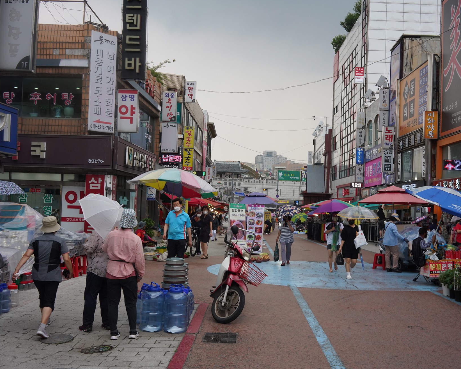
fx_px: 546
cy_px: 186
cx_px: 263
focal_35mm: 40
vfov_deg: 37.3
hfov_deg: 45.7
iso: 800
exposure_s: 1/100
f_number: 13
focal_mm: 35
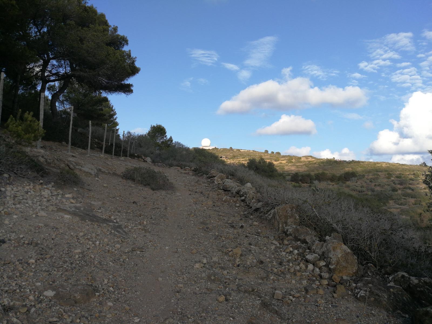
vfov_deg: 51.4
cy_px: 162
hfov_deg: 65.3
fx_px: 337
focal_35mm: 27
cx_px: 216
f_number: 1.8
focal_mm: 3.95
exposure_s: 1/1217
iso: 50
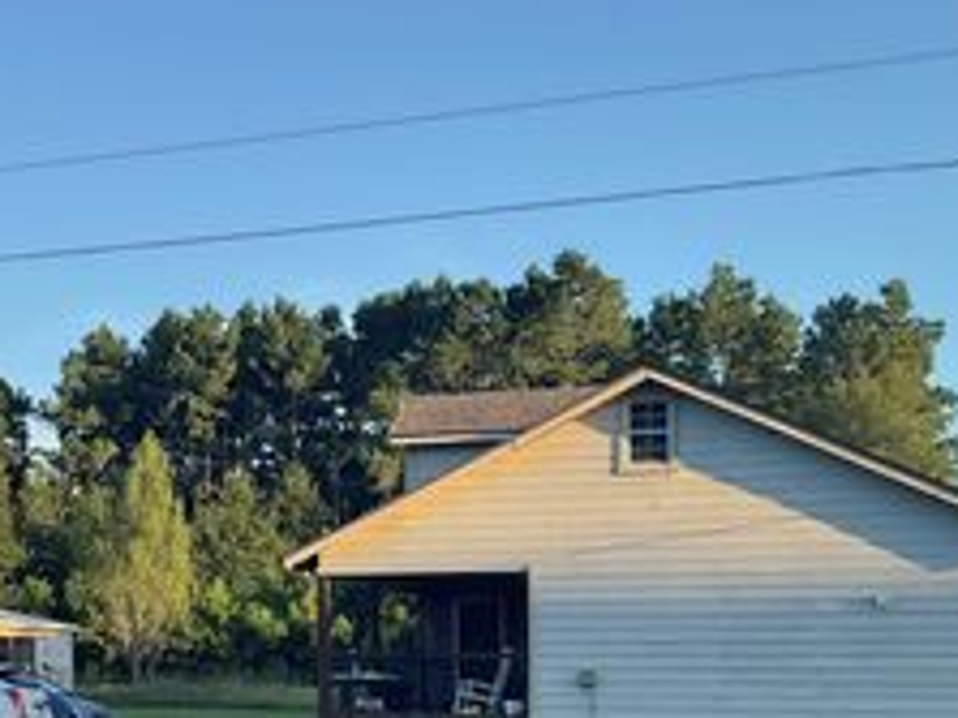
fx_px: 1798
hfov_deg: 28.7
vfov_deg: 22.0
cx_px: 103
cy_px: 669
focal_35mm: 65
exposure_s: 1/580
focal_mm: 3
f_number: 1.8
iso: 16
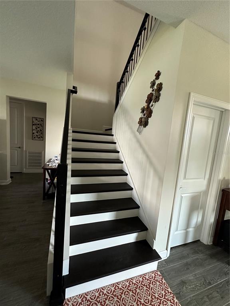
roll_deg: -5.5
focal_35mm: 14
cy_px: 153
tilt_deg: -5.9
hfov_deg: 85.7
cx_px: 115
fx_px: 124
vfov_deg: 102.1
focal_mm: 2.22
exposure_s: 1/50
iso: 640
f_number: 2.2
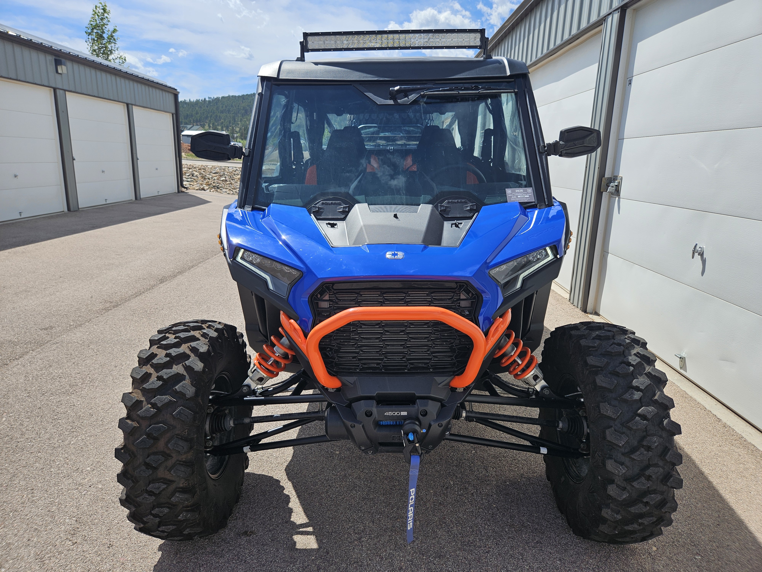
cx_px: 381
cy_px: 286
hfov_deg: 73.9
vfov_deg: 58.9
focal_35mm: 23
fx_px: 506
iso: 25
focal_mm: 5.4
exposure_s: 1/2180
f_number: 1.8
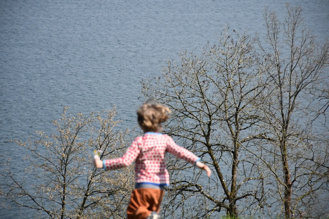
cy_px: 110
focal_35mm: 210
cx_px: 164
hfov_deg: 9.8
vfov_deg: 6.5
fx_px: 1919
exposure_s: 1/800
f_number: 6.3
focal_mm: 140
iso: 200
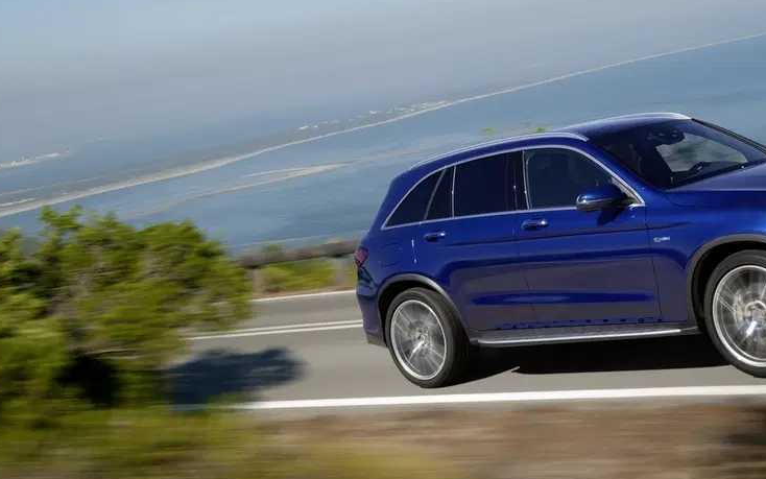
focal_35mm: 75
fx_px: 1566
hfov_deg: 27.2
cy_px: 94
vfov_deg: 17.2
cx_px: 561
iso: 50
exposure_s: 1.3
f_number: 22
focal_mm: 45
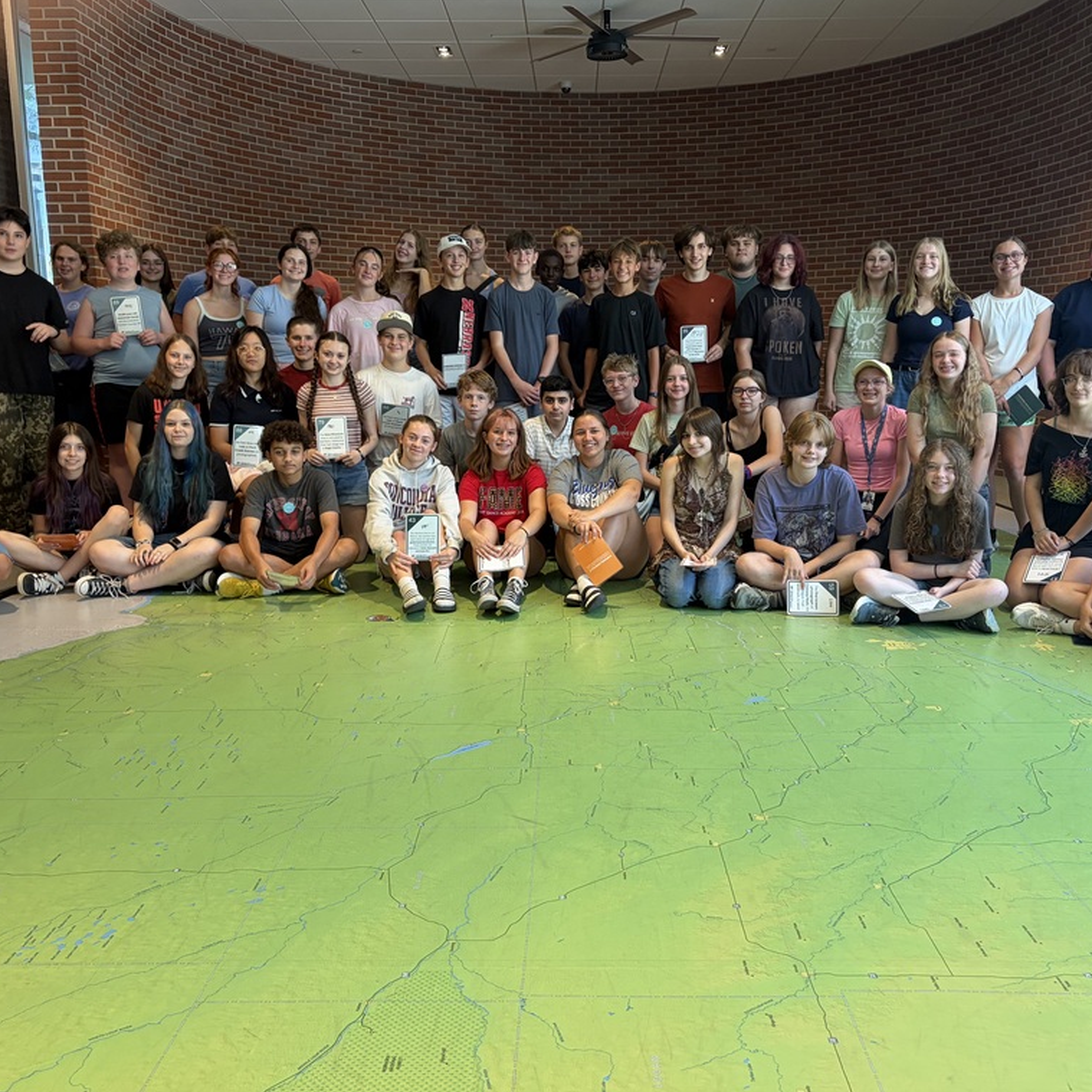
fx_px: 1106
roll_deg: +0.0
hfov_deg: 52.5
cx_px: 571
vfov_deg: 52.5
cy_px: 544
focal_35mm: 31
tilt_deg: -9.5
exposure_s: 1/120
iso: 125
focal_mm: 5.96
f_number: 1.6
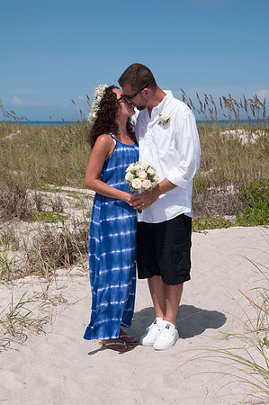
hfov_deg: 21.5
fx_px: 708
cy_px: 202
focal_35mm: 63
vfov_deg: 31.9
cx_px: 134
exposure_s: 1/250
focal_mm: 42
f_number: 11
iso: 100
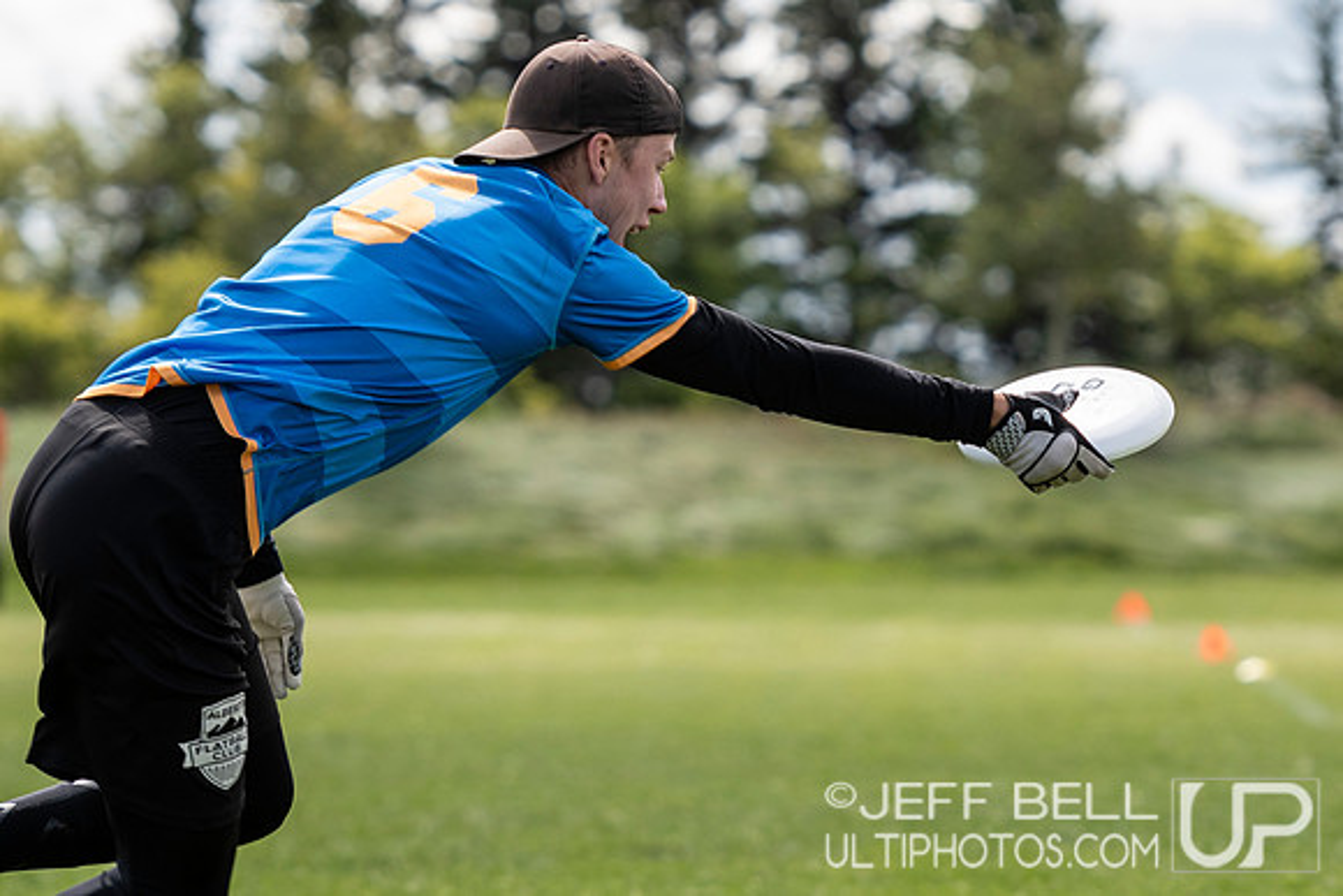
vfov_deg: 3.6
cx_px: 735
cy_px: 408
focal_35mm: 384
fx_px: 14333
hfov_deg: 5.4
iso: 200
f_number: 4
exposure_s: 1/1250
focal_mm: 150
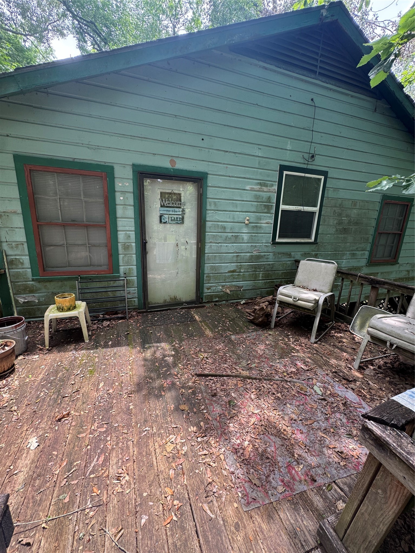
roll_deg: -2.2
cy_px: 276
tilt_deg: -14.0
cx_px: 208
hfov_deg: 85.7
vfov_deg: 102.1
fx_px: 224
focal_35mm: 14
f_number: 2.2
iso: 40
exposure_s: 1/120
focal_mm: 2.22
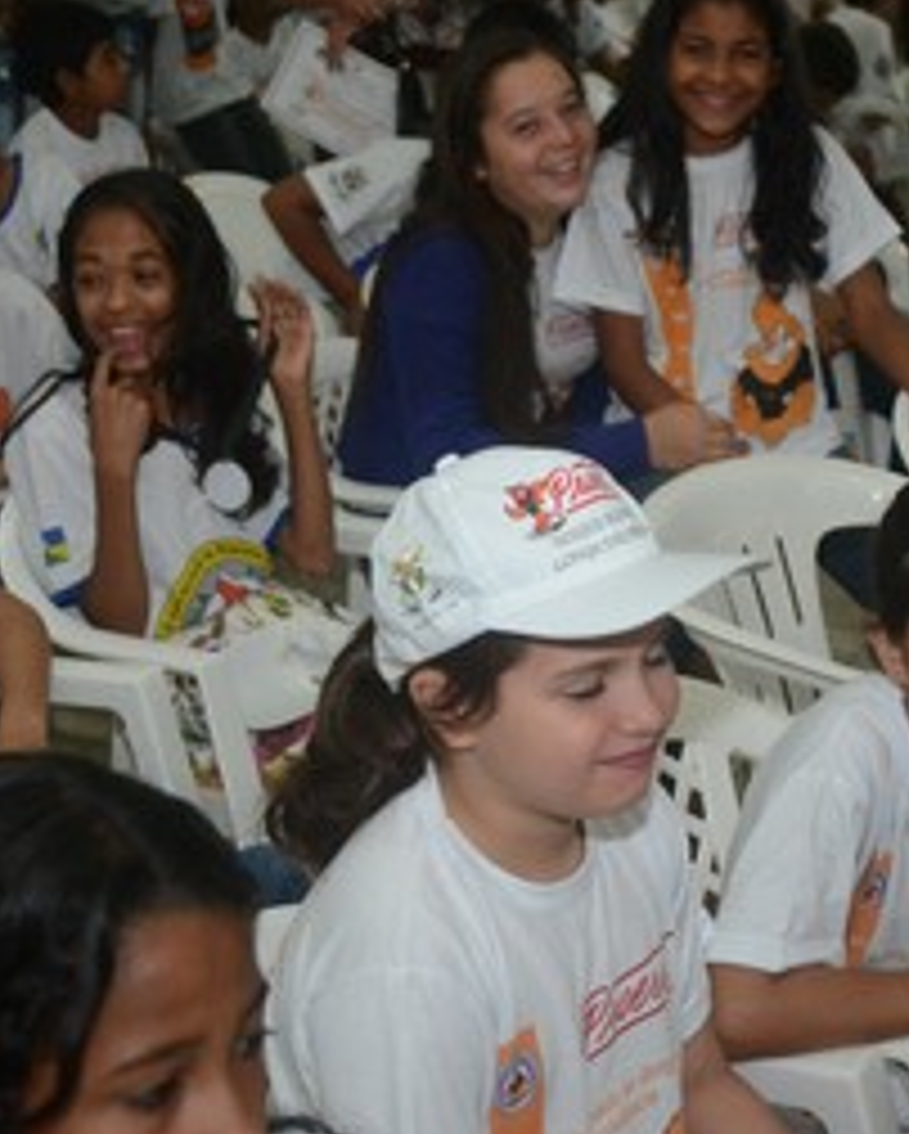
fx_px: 2614
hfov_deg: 19.7
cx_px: 576
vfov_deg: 24.5
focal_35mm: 78
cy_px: 486
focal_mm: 31
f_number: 4
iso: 1600
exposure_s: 1/125
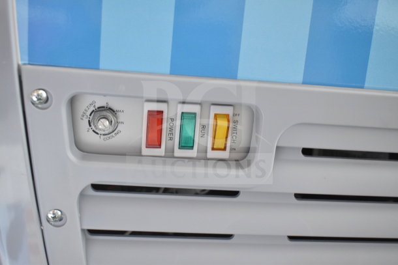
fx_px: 498
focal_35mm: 45
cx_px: 199
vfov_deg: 29.9
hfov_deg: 43.6
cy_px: 132
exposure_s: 1/50
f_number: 4.2
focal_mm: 30
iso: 2000
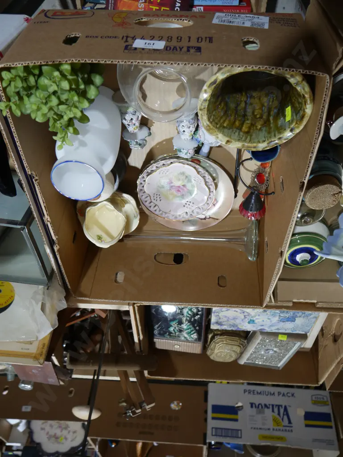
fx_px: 396
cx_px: 172
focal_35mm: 30
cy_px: 228
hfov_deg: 46.8
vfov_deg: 59.9
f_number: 3.6
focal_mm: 15
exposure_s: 1/60
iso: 200
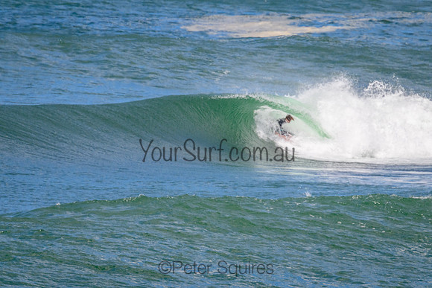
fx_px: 13211
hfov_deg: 1.9
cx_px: 215
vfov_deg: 1.3
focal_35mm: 1101
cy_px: 155
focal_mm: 800
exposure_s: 1/2000
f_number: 11
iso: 900
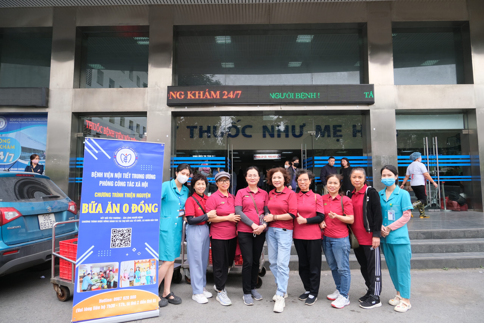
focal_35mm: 23
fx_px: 309
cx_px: 242
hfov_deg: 76.1
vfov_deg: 55.1
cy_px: 162
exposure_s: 1/105
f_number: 5
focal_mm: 15
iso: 320
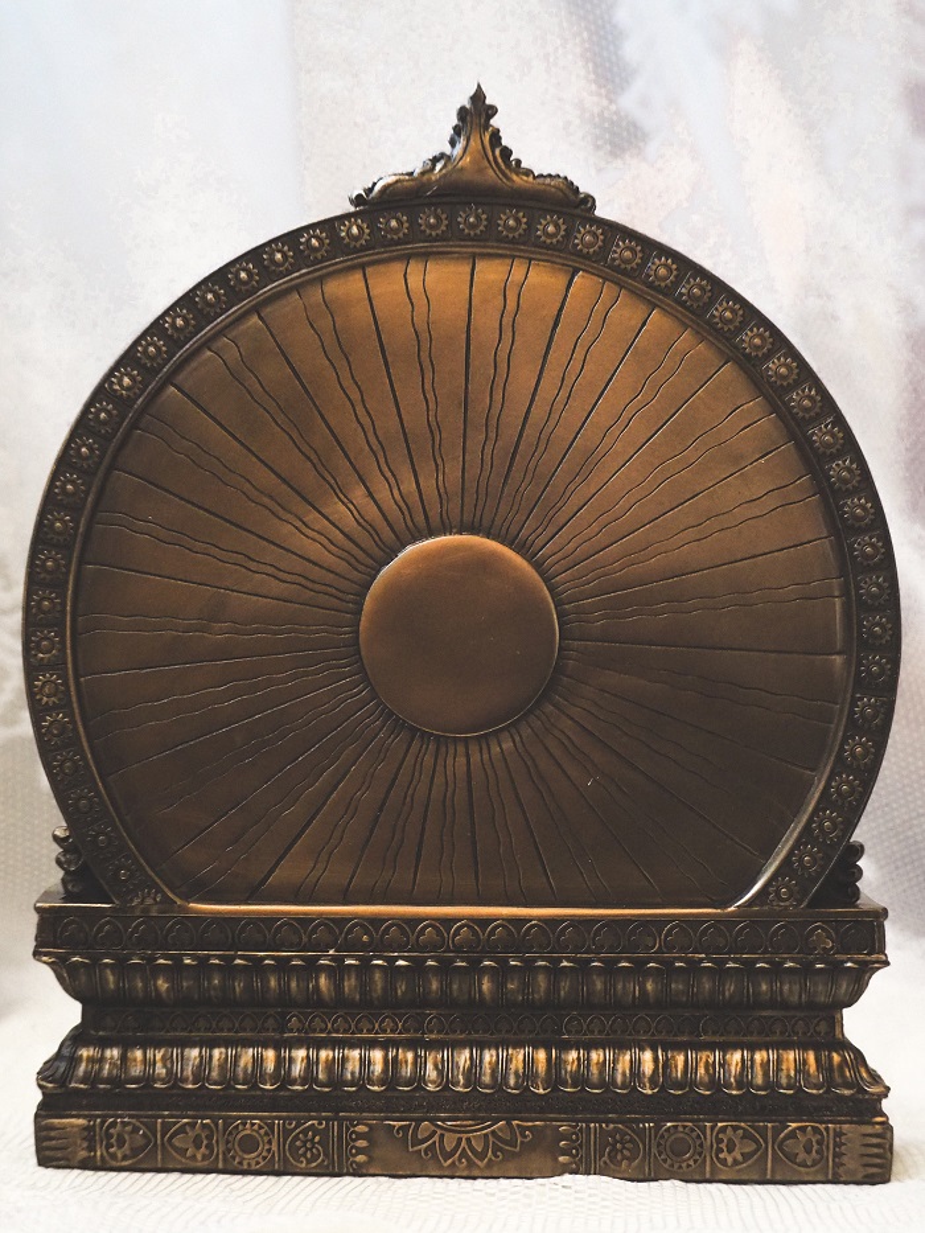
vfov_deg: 24.4
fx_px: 2850
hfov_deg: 18.4
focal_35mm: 80
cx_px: 462
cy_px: 616
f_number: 5
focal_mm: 40
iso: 3200
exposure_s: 1/125
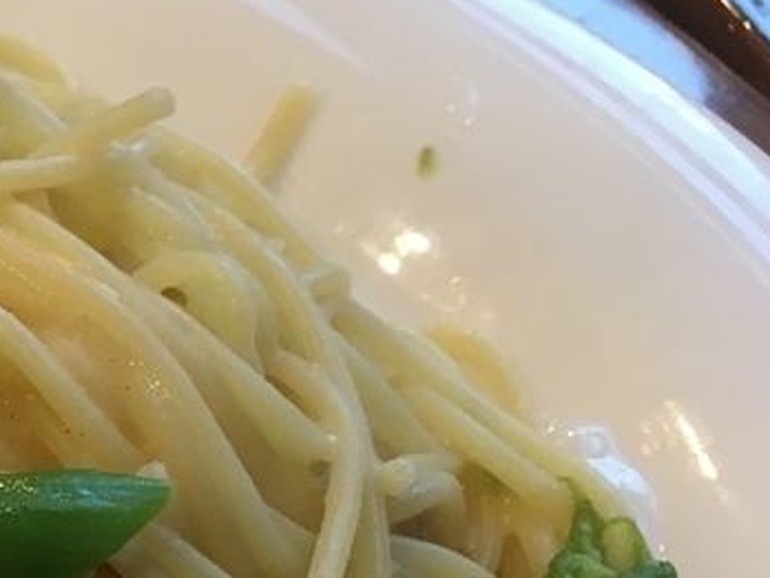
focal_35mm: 100
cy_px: 760
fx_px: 2224
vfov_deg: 14.2
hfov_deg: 16.9
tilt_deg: -49.5
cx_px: -529
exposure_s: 1/33
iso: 100
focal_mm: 4.15
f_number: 2.2
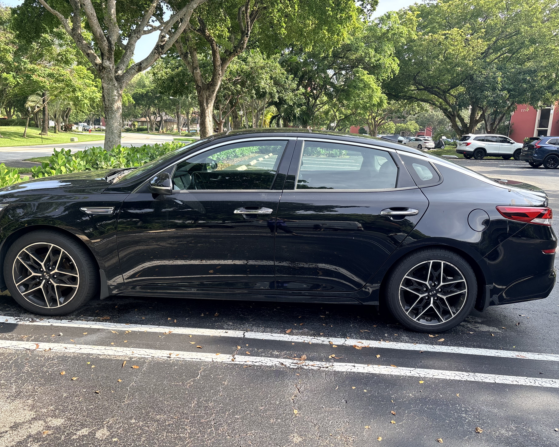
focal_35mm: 28
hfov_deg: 62.2
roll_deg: -0.8
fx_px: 463
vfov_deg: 51.5
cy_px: 226
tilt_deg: -11.0
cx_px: 271
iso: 64
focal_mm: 5.96
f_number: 1.6
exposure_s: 1/708
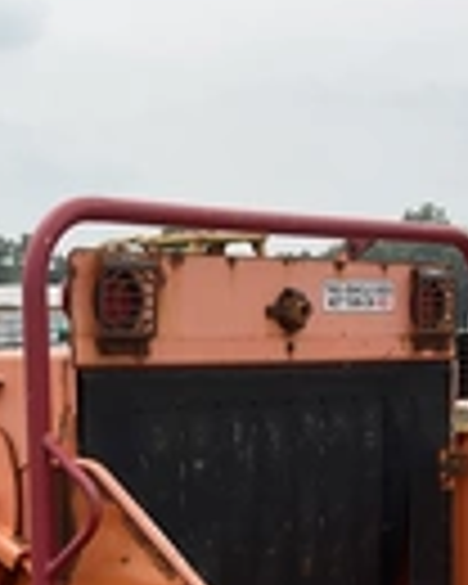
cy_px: 603
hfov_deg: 17.5
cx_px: 94
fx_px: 1506
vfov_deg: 21.1
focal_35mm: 87
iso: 25
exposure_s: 1/1490
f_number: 1.8
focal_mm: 3
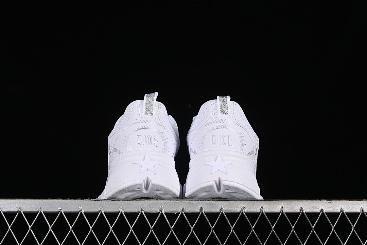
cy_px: 122
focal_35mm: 75
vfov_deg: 18.2
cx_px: 184
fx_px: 765
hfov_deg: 27.0
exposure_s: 1/125
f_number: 8
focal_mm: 50
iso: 160
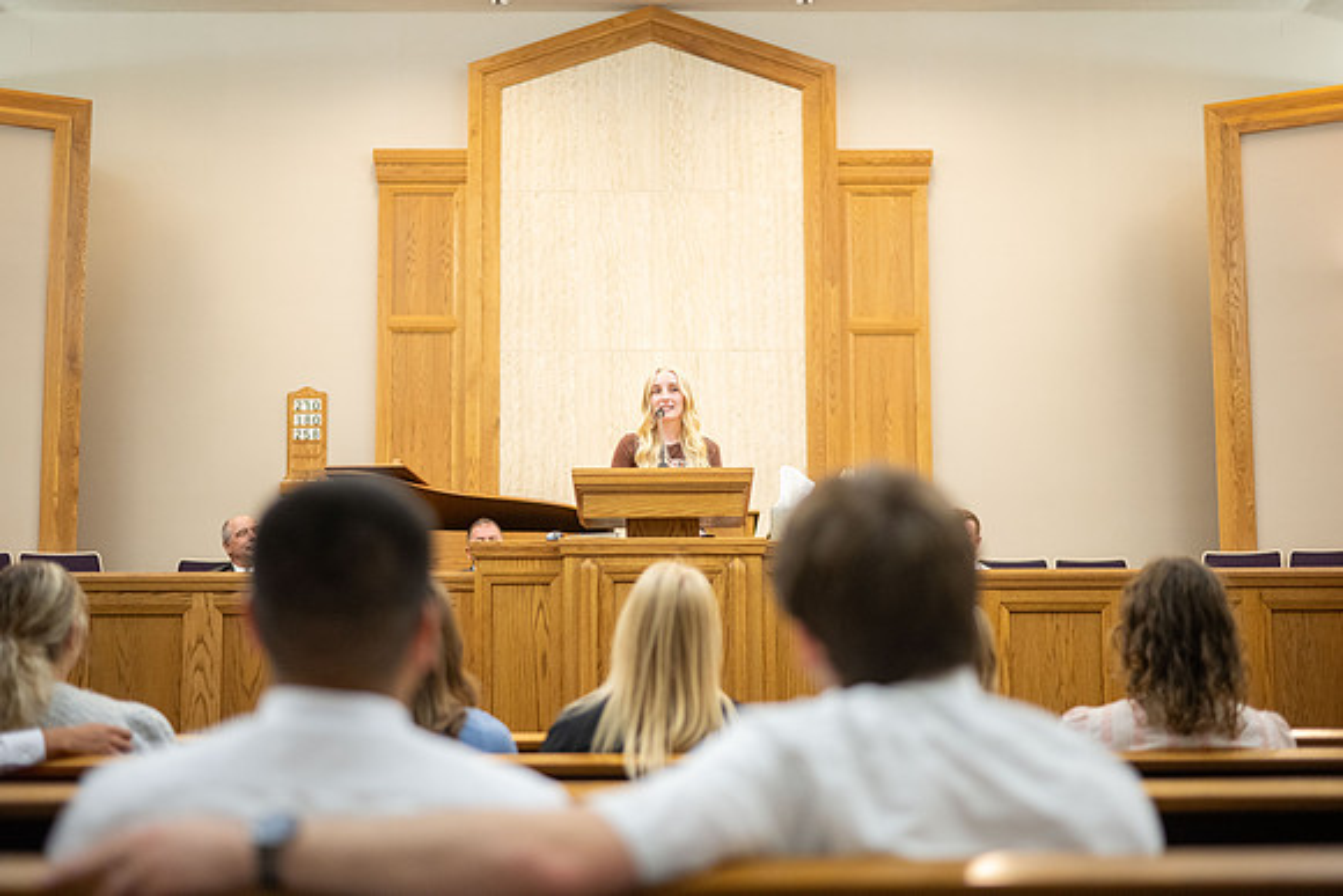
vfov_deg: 26.7
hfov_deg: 39.2
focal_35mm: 51
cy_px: 448
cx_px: 672
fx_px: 1885
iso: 1600
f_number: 1.8
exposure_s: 1/400
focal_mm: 50
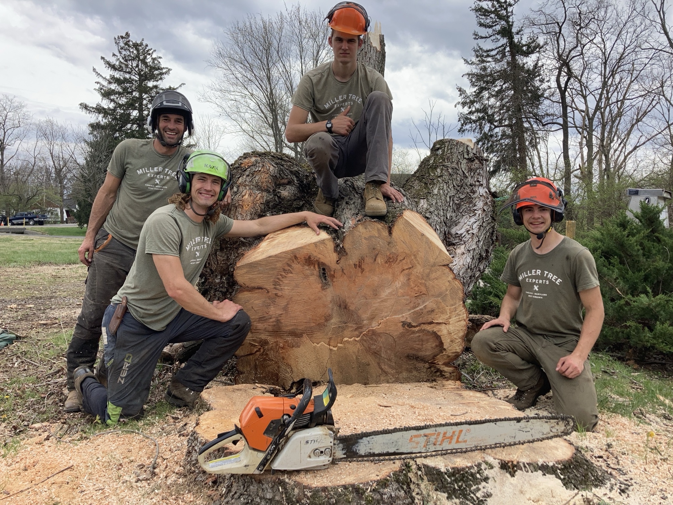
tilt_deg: -2.7
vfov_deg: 49.7
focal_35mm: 28
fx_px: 544
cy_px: 252
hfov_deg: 63.4
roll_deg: -1.9
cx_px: 336
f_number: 1.8
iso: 20
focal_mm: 3.99
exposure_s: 1/917
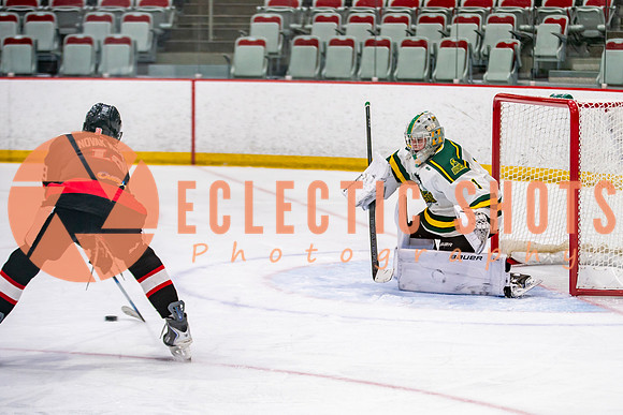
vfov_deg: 10.2
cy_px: 251
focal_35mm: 135
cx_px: 437
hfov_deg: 15.1
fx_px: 2336
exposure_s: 1/640
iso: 640
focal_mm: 95
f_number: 2.8
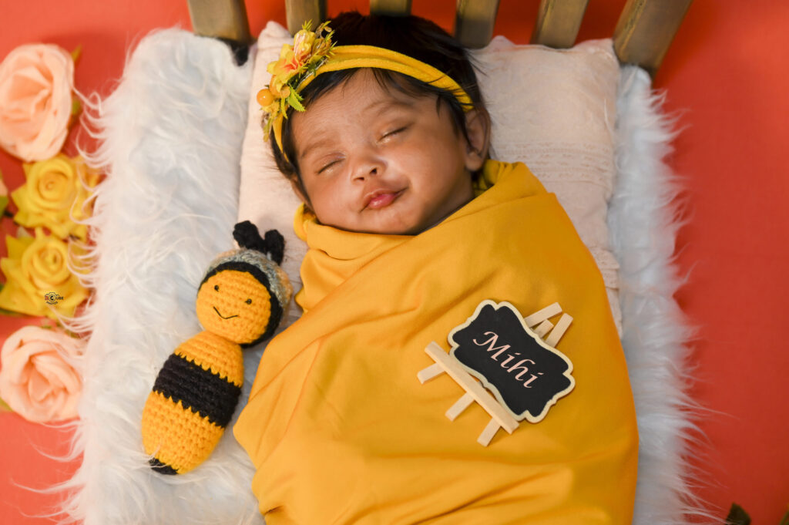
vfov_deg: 17.2
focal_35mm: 79
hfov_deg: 25.7
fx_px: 1730
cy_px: 262
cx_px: 394
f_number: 4
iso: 400
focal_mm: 79
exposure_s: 1/200
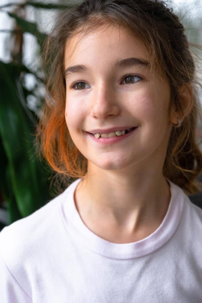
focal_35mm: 79
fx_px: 665
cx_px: 101
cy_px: 152
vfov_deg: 25.7
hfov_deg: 17.3
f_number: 4
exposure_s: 1/60
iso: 1600
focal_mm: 52.4
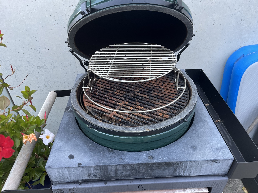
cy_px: 96
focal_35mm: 26
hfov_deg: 67.3
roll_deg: +2.0
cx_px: 129
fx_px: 194
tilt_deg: -35.7
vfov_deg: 53.1
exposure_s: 1/102
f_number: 1.6
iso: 125
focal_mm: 5.1
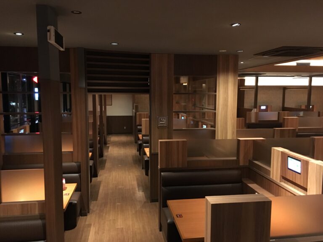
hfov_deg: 61.7
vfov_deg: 48.2
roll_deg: -0.6
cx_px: 162
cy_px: 121
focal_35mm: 29
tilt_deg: -5.7
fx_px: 271
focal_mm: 4.15
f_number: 2.2
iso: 250
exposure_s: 1/15
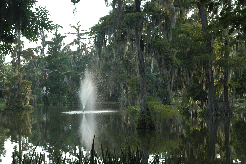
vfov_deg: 16.4
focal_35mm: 84
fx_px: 571
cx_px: 122
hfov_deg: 24.3
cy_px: 82
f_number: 9
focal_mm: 55
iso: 400
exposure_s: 1/100
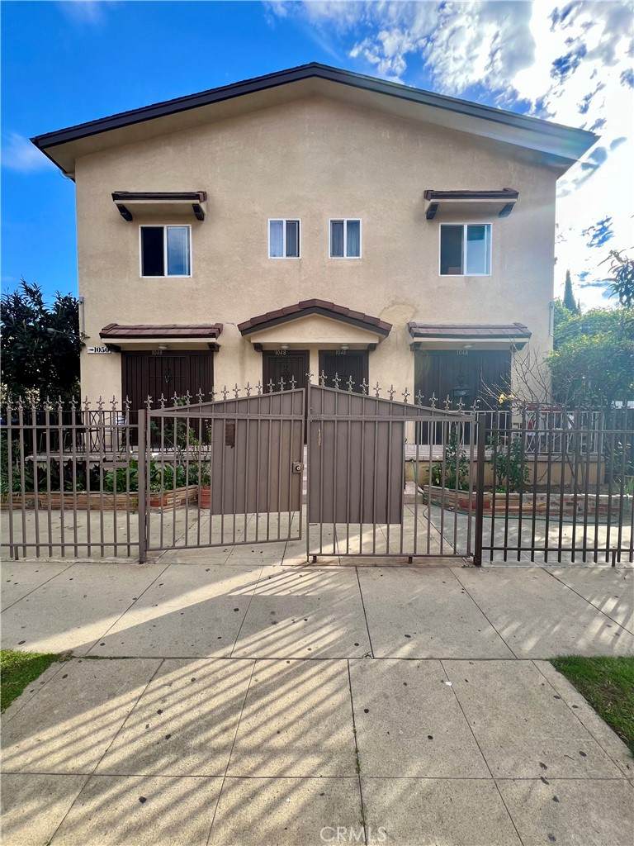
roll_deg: +0.3
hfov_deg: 89.9
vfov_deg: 106.2
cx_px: 317
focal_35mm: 13
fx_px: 317
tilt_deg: -0.4
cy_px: 423
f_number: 1.8
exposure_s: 1/435
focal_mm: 1.57
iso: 32
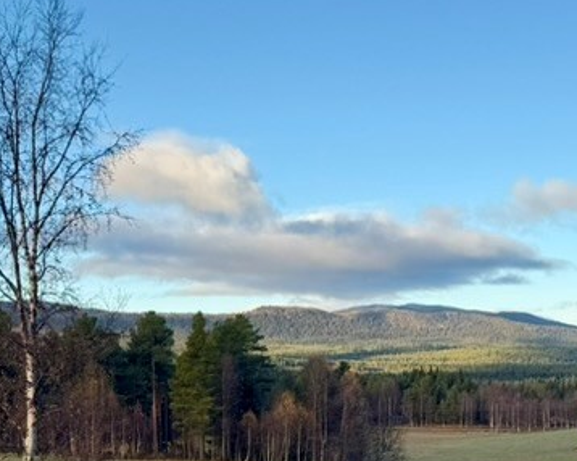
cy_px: 401
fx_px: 1144
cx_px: 413
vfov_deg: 22.3
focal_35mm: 67
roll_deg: +0.5
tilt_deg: +2.5
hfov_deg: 28.0
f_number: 1.78
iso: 80
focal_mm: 6.76
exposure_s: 1/2370
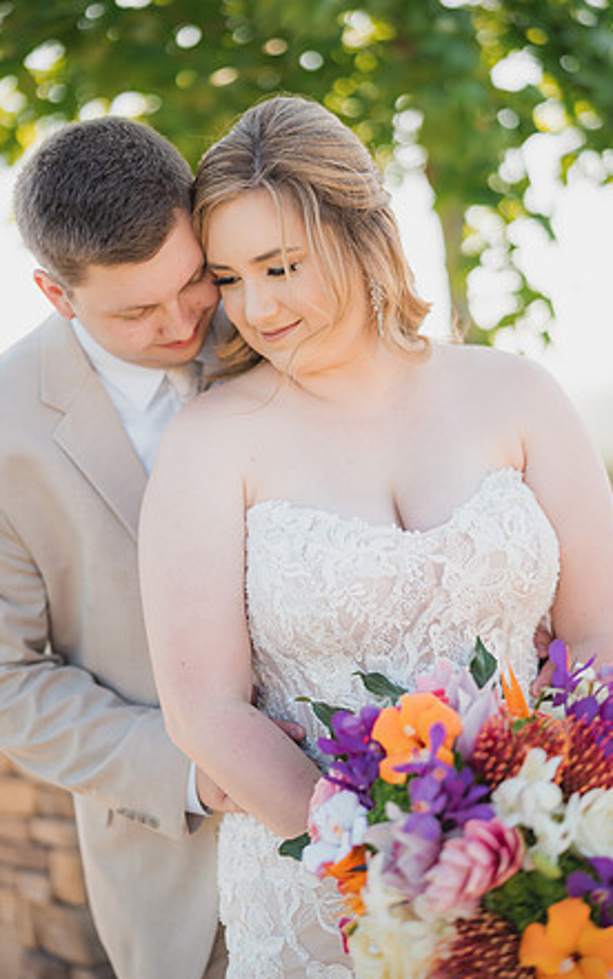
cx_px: 298
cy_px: 482
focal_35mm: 52
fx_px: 1389
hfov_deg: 24.9
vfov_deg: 38.9
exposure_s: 1/1600
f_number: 1.4
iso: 125
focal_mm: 50
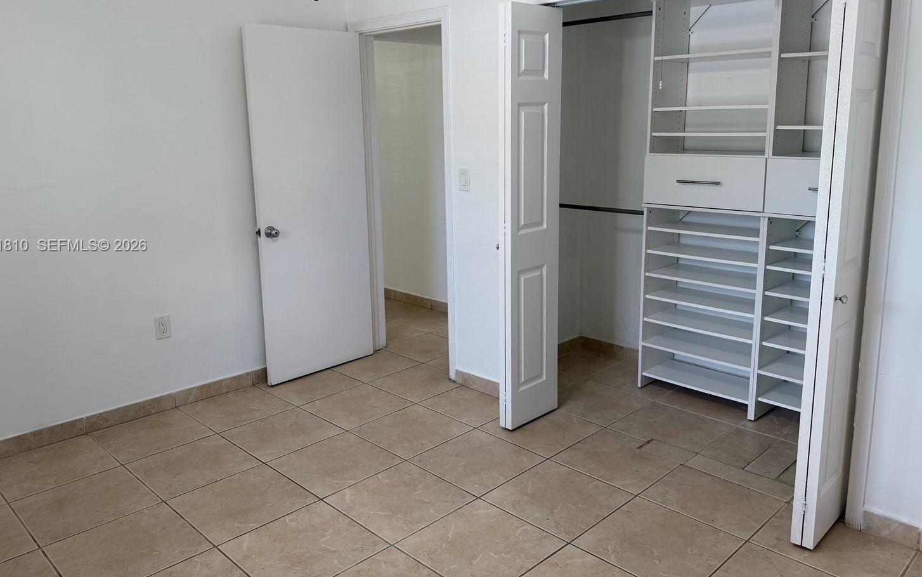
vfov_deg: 44.4
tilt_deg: -10.7
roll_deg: +1.1
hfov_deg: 66.5
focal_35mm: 28
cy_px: 246
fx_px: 704
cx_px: 457
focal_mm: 6.76
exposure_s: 1/120
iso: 100
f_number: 1.78
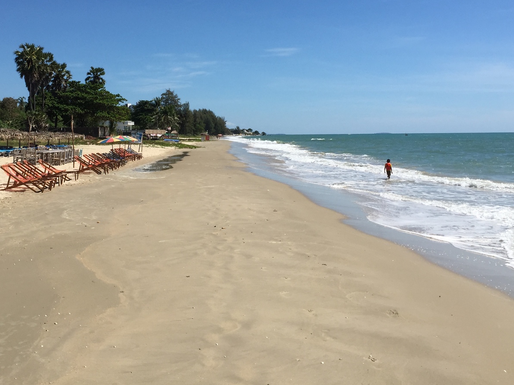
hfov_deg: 47.3
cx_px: 186
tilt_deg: +0.9
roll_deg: +0.4
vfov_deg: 36.5
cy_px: 133
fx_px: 579
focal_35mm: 39
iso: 32
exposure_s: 1/3300
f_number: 2.2
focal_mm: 4.15
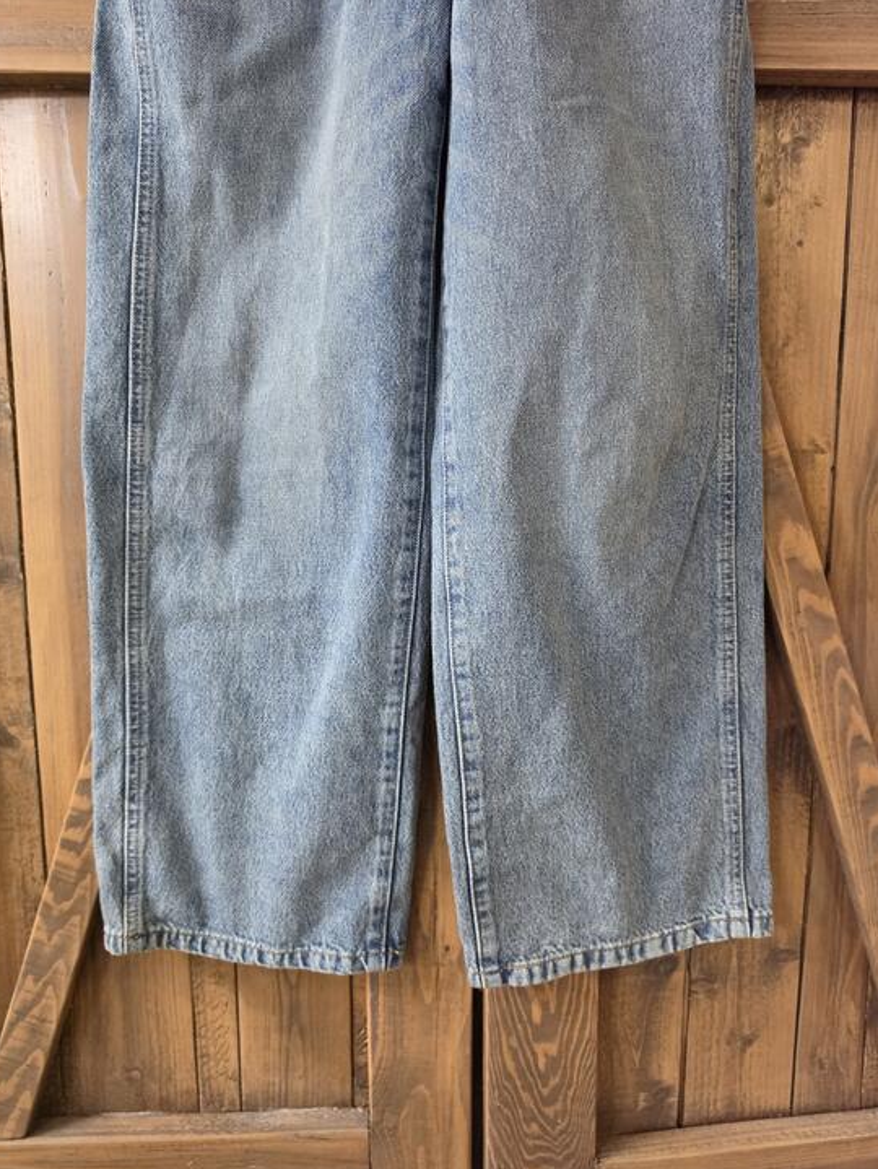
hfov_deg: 56.9
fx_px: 811
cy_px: 571
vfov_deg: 71.6
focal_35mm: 24
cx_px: 440
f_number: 1.4
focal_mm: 6.5
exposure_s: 1/120
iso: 800
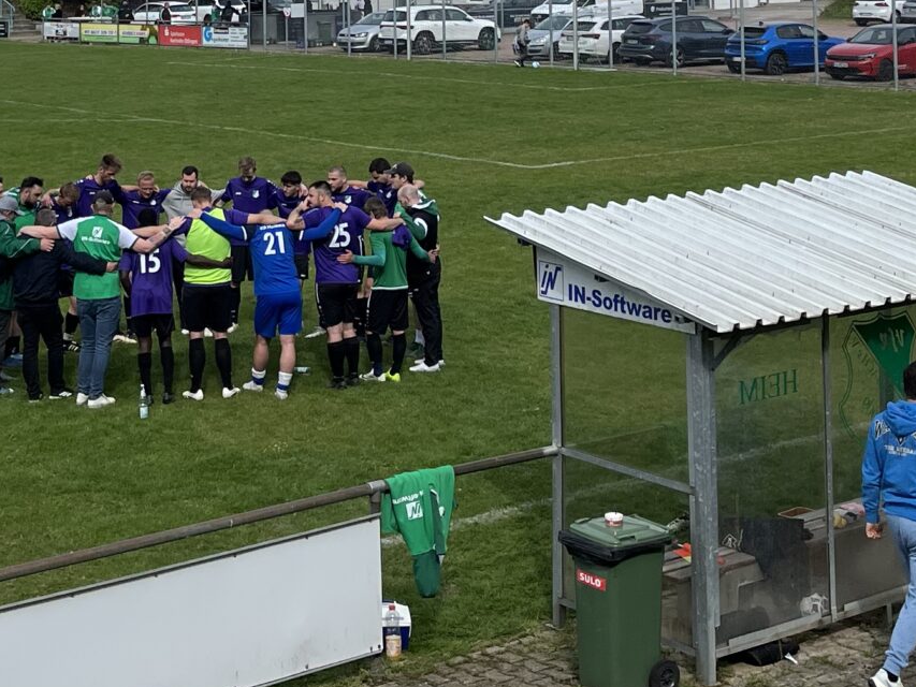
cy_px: -174
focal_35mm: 78
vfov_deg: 17.8
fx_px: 2064
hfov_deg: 24.9
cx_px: 325
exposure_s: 1/7353
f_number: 1.6
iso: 50
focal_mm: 5.1
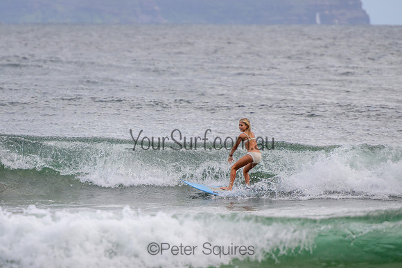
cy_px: 184
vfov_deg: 2.5
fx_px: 6141
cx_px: 126
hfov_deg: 3.7
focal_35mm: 550
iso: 360
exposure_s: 1/2000
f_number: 5.6
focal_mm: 400
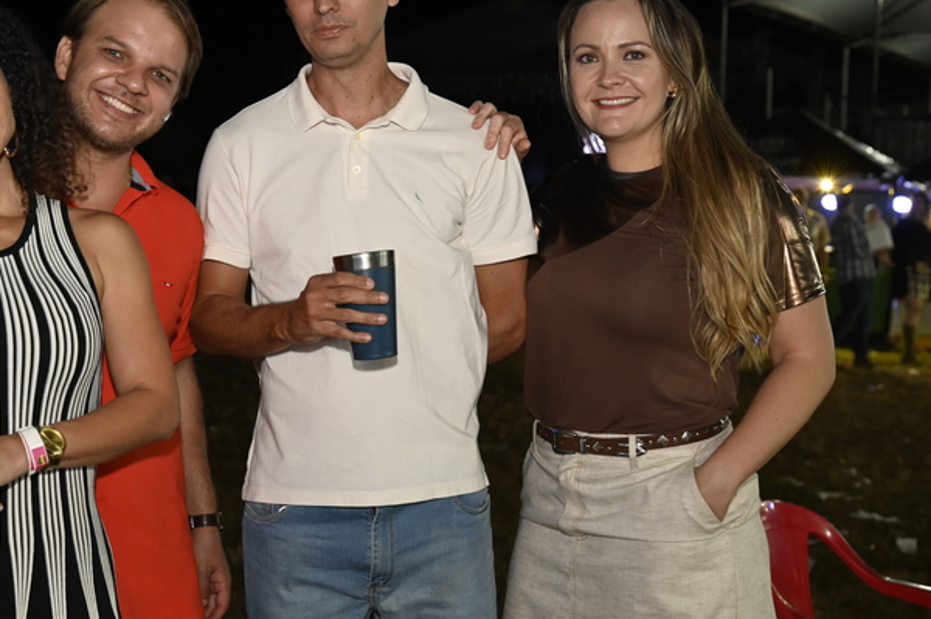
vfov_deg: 22.6
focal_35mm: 60
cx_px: 287
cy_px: 272
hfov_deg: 33.0
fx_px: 1550
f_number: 4
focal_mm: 40
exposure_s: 1/60
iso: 2500
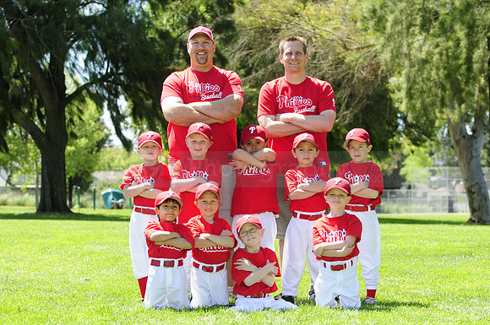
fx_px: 1427
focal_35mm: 105
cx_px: 245
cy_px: 162
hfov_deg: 19.5
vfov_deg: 13.0
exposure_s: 1/500
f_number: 4.5
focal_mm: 70
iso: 200
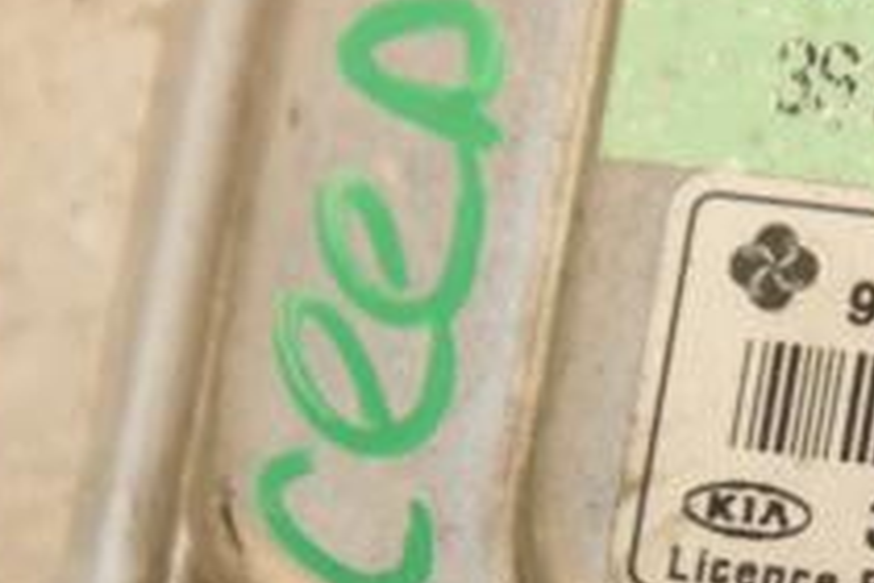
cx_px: 920
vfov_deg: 3.1
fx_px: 10935
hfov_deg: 4.6
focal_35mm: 450
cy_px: 375
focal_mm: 105
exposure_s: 1/200
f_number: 8
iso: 800
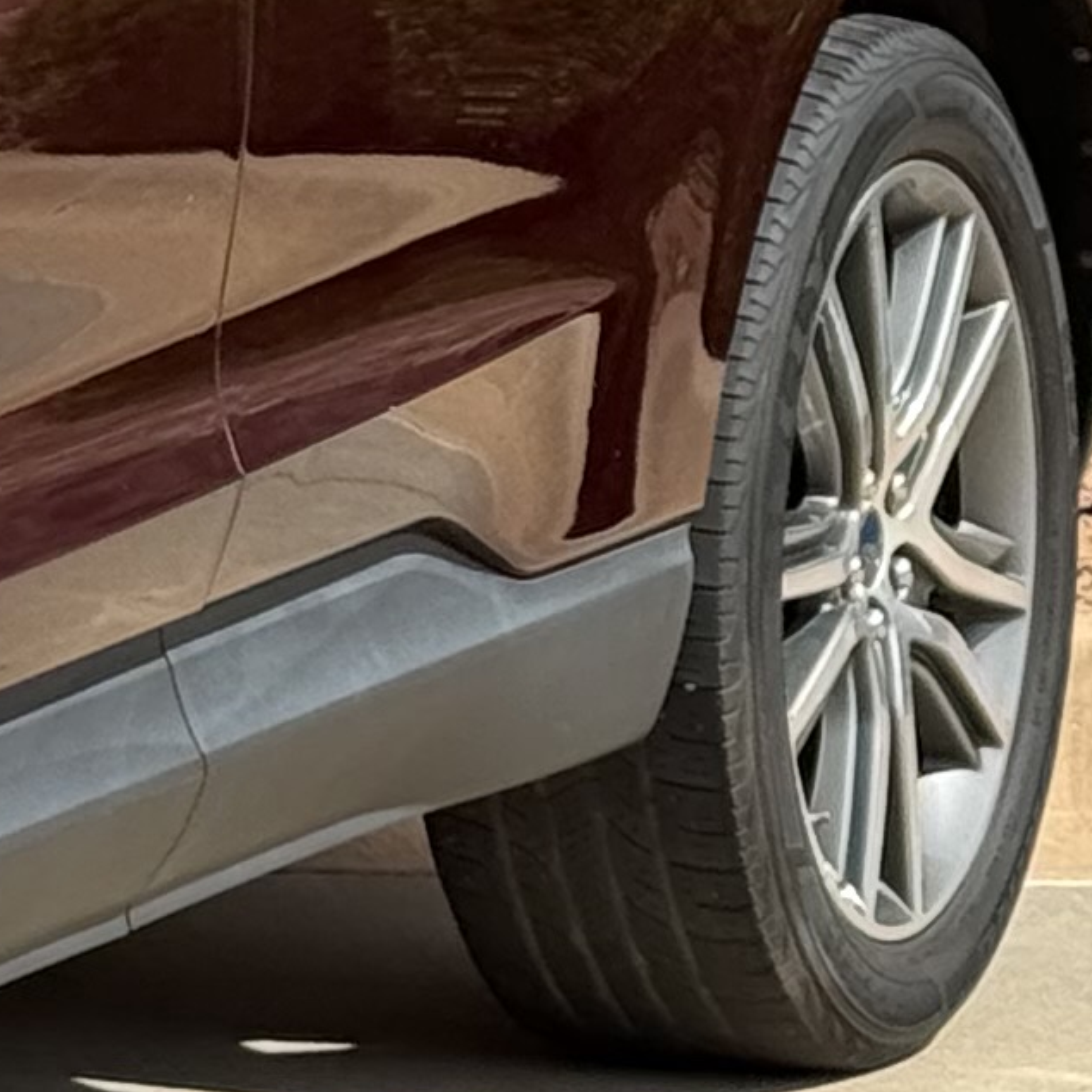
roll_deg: -0.4
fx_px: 9636
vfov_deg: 6.5
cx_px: -1762
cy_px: 296
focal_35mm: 270
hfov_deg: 6.1
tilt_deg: -3.9
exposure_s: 1/2494
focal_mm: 6.76
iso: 100
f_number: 1.78
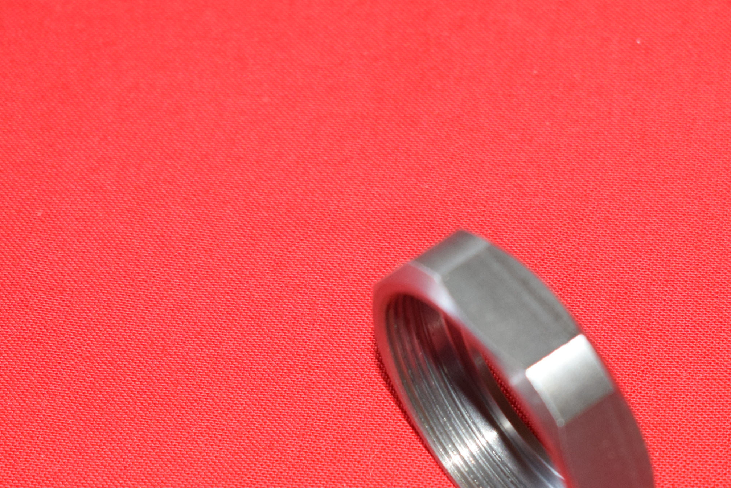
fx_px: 2379
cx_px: 492
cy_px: 333
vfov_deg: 11.7
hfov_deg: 17.4
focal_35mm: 117
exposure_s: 1/160
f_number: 5.6
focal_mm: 35
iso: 800
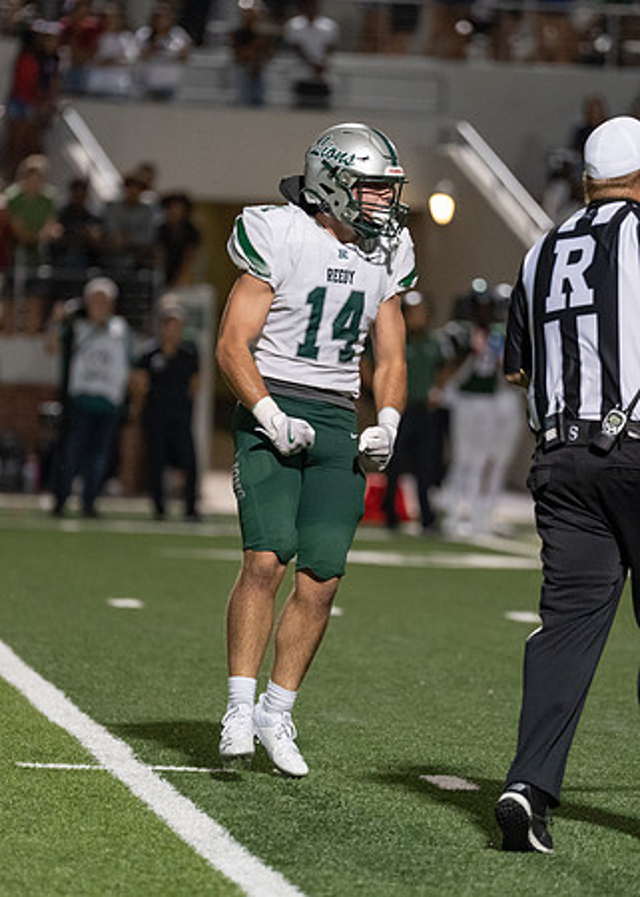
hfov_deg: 4.9
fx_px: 7473
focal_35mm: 293
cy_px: 448
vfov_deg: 6.9
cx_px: 320
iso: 4000
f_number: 2.8
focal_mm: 200
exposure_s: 1/1000
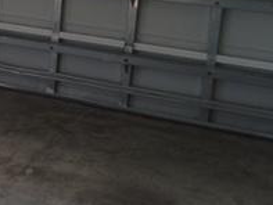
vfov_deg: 15.5
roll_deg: -0.2
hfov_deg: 18.1
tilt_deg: -15.3
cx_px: -158
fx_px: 742
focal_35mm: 94
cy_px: 10
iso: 40
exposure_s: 1/40
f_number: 2.2
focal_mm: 4.15
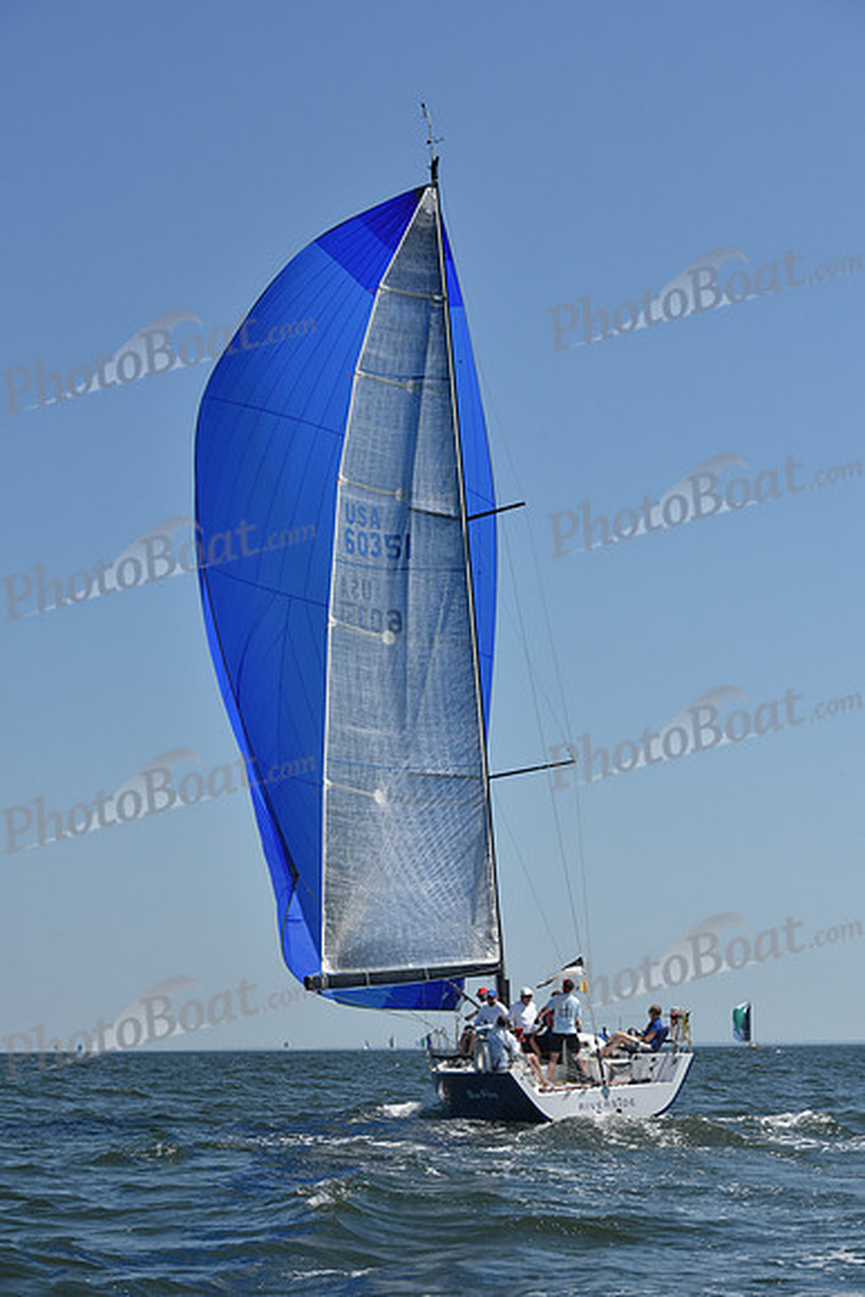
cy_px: 648
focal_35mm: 70
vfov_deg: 28.8
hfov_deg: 19.5
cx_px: 432
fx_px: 2521
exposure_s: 1/1250
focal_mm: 70
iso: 250
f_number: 9
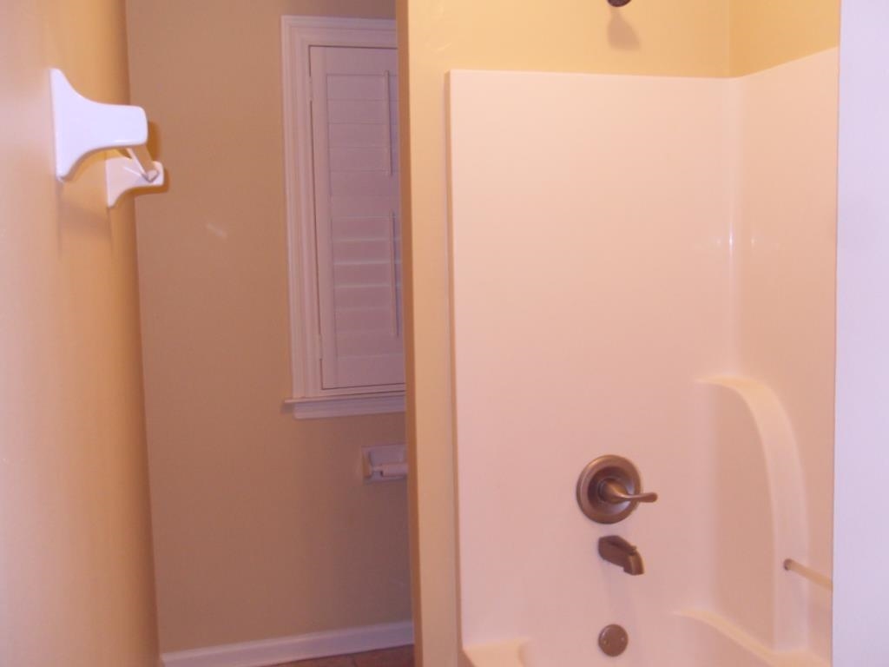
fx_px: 899
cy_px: 334
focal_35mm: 35
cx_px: 444
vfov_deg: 40.7
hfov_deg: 52.6
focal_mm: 6.3
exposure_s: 1/45
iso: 200
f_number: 3.5
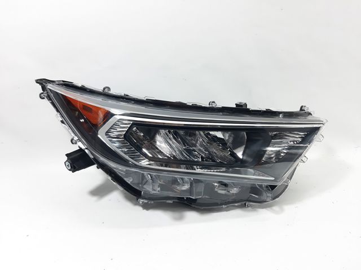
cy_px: 135
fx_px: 281
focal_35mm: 27
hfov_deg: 65.4
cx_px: 180
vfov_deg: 51.3
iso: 80
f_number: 1.7
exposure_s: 1/50
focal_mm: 3.93
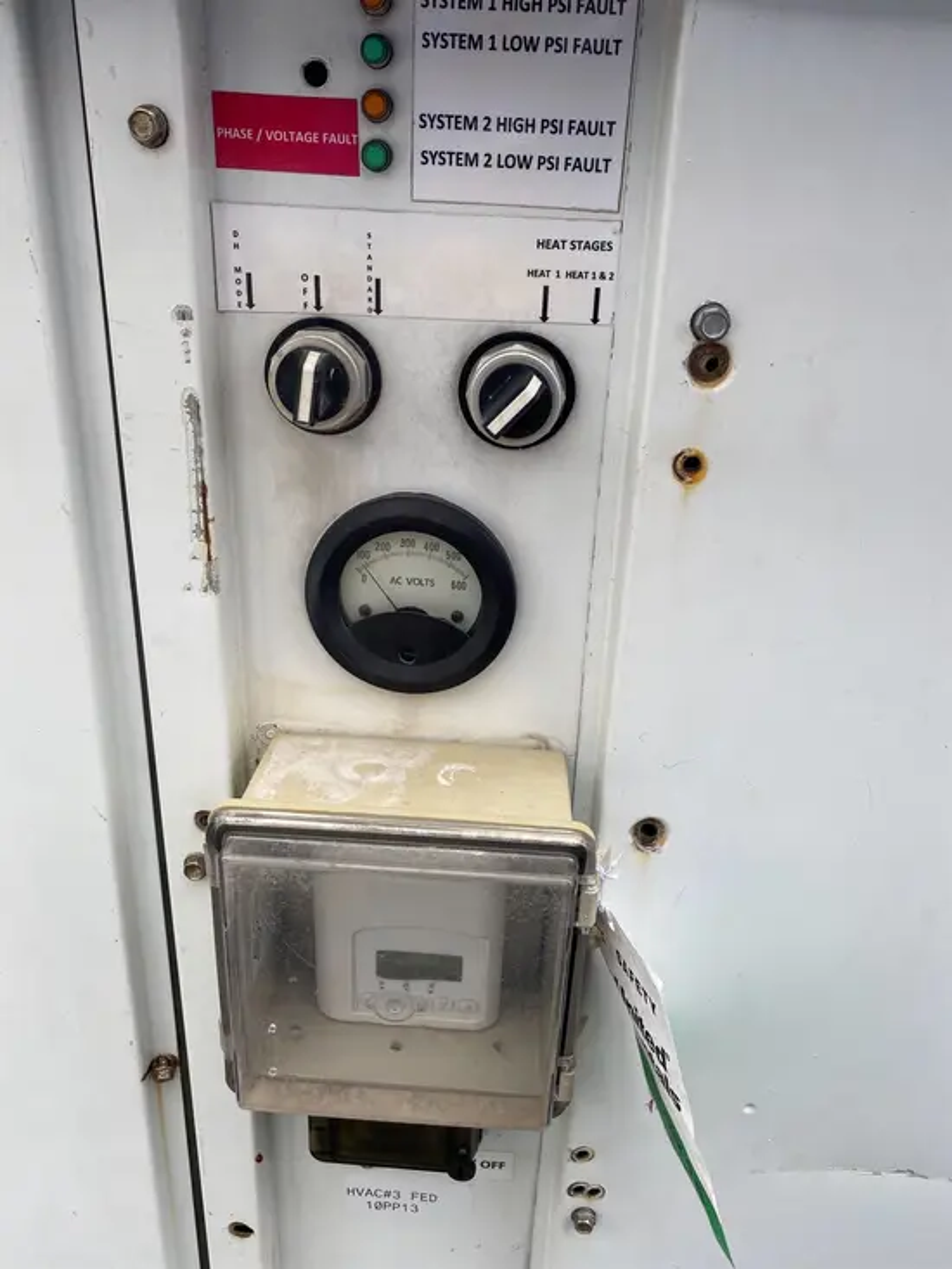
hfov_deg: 53.1
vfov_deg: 67.3
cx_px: 476
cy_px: 634
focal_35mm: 26
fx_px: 953
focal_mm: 4.25
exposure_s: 1/200
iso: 32
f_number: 1.8
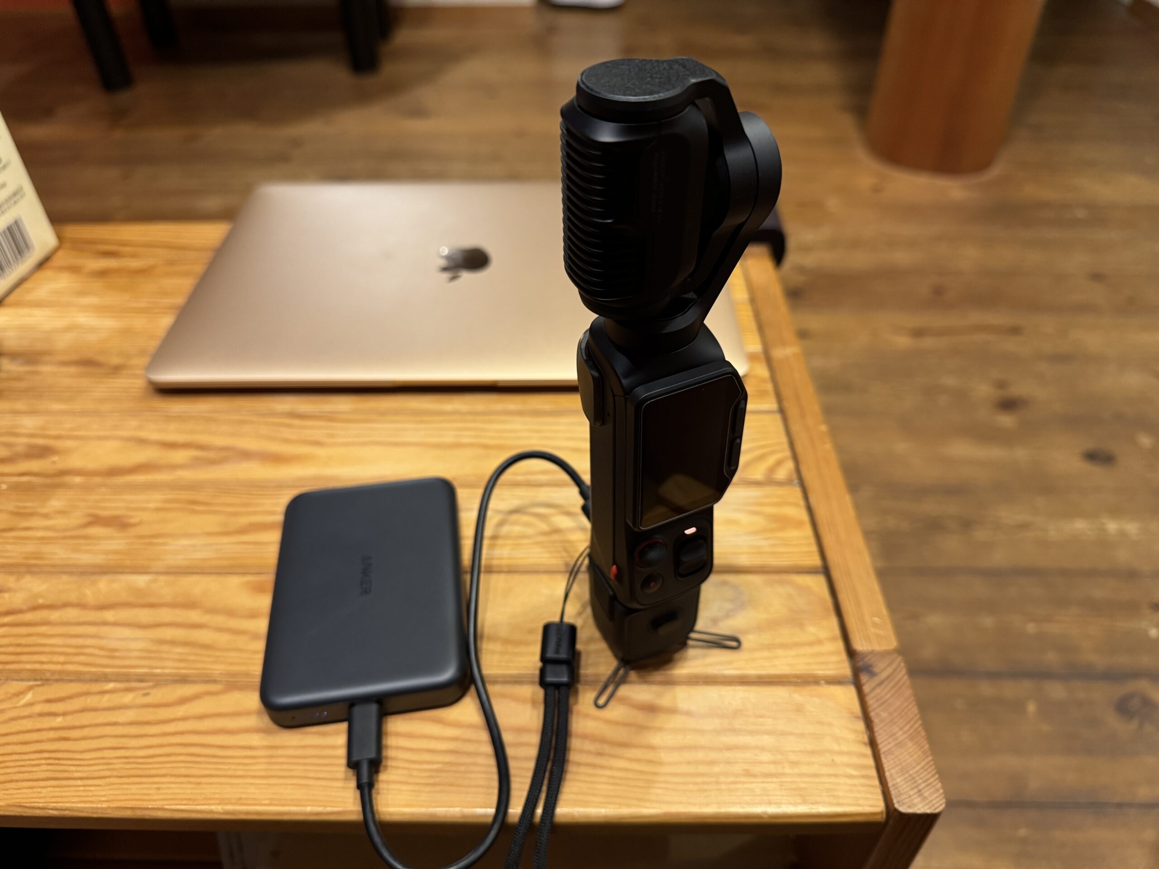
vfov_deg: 56.8
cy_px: 434
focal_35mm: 24
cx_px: 580
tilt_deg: -41.8
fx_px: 804
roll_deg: +1.1
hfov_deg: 71.6
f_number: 1.78
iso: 400
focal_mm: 6.76
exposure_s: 1/60
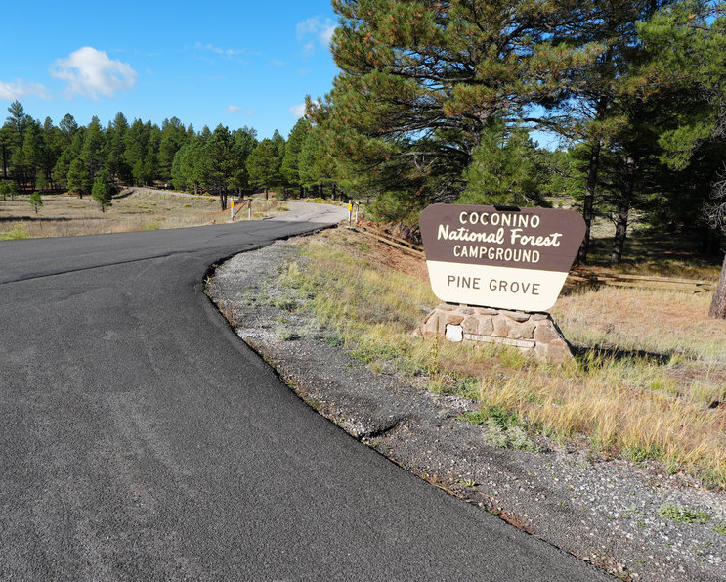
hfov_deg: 66.5
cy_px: 290
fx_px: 550
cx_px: 304
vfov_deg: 55.8
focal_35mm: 26
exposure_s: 1/125
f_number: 9
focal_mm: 15
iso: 100
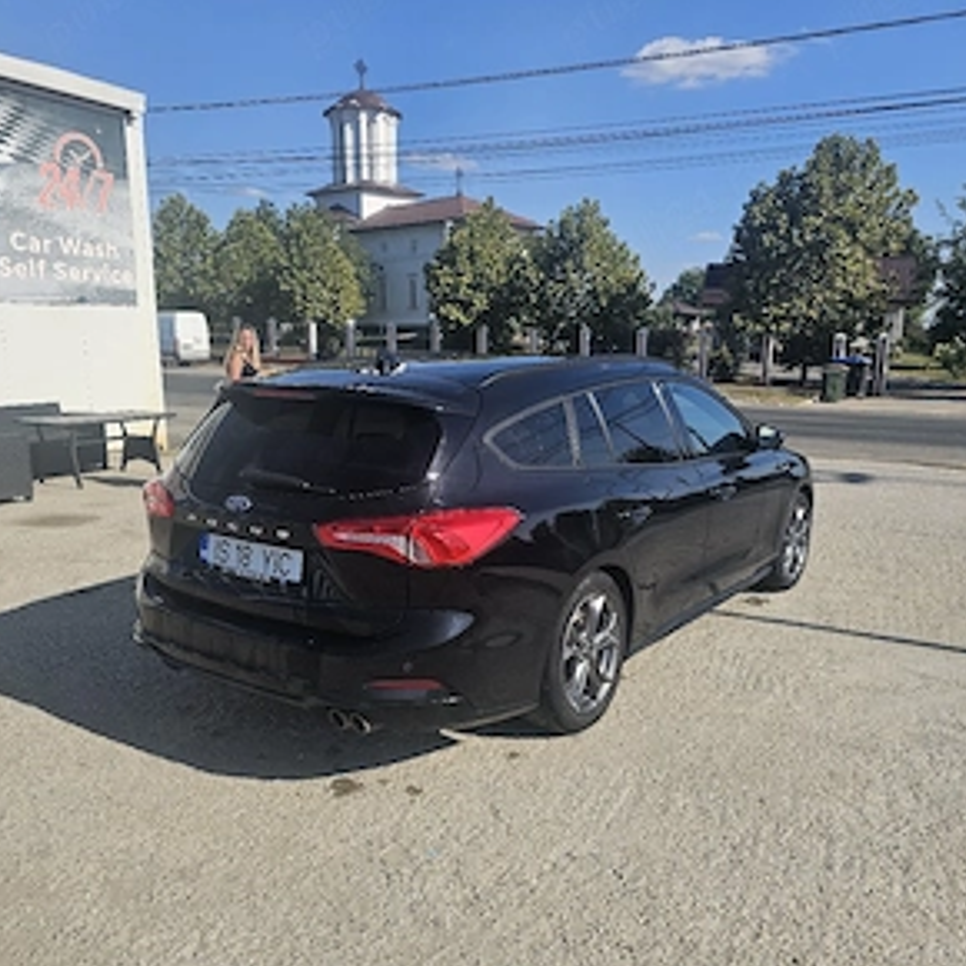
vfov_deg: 57.2
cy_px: 530
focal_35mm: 28
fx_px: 884
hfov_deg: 57.3
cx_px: 473
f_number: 1.7
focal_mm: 6.3
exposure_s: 1/1000
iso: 10
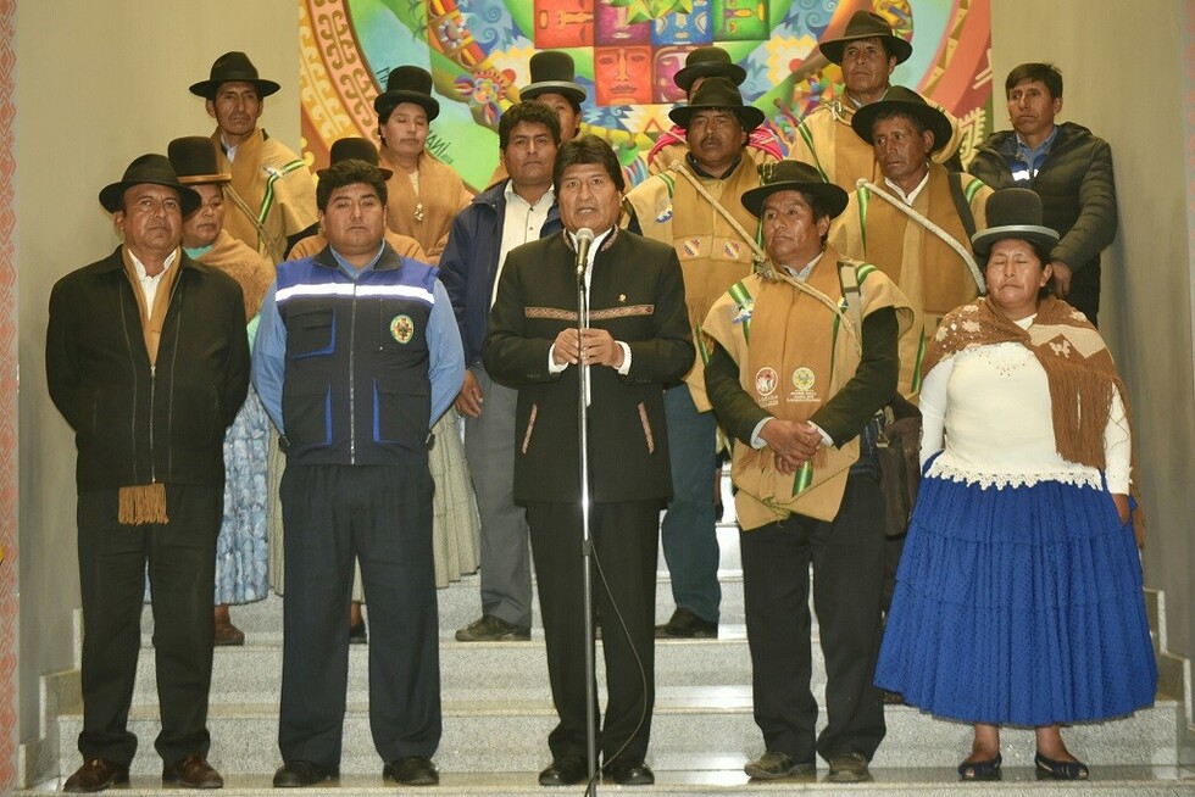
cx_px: 598
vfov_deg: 24.2
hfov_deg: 35.6
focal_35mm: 56
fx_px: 1859
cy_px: 398
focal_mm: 56
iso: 1000
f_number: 2.8
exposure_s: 1/200
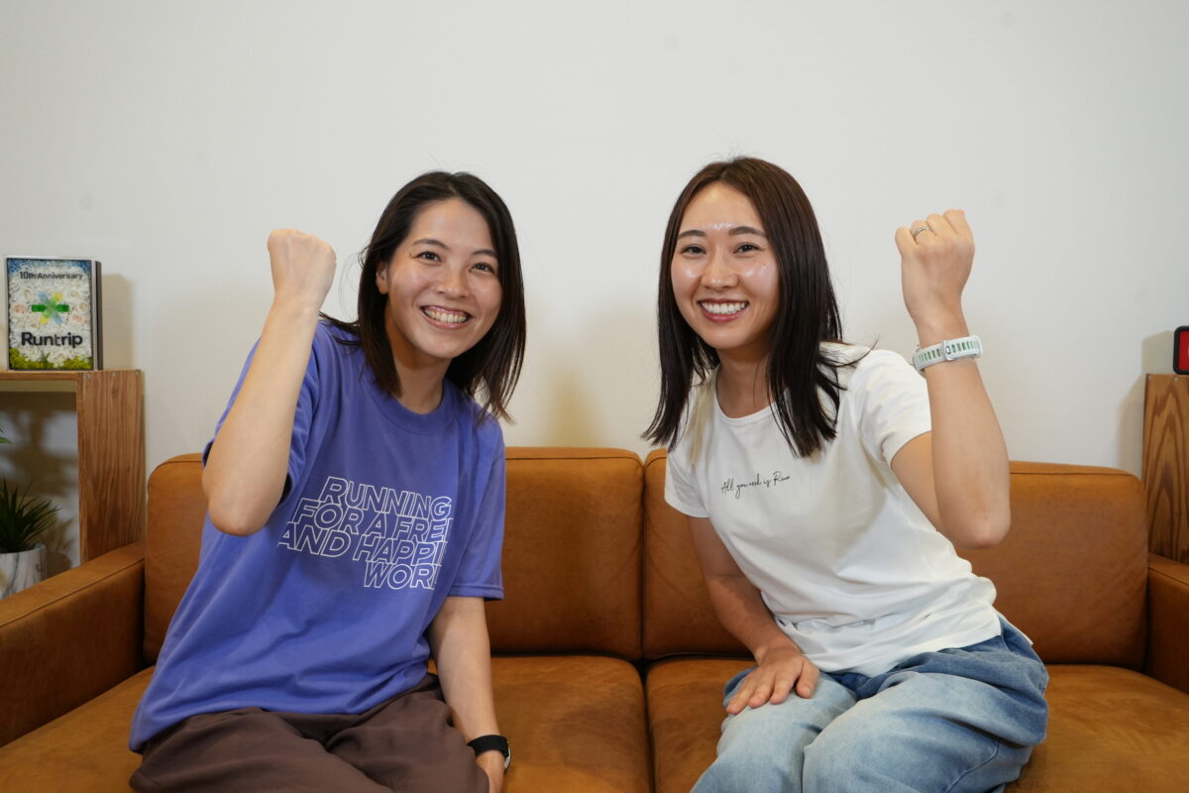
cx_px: 594
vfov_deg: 42.3
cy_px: 396
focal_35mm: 31
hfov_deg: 60.3
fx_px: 1024
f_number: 6.3
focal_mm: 31
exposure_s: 1/100
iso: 1250
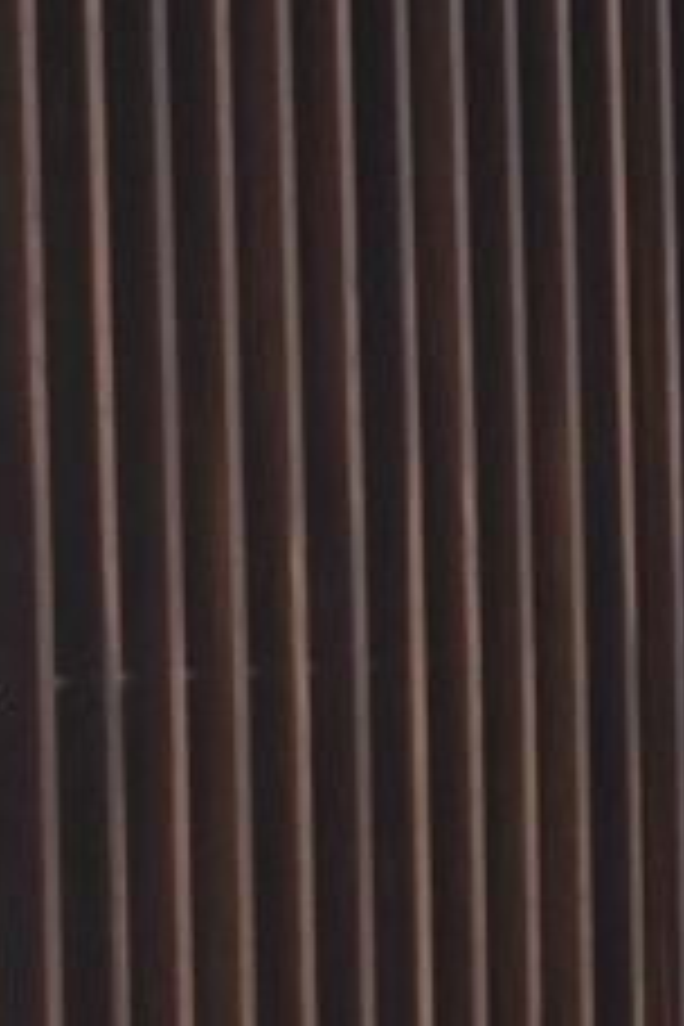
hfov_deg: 9.9
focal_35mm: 131
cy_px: 608
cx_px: 1278
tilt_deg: -0.3
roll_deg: -0.6
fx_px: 3733
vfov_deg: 15.6
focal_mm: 3.99
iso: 20
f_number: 1.8
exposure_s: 1/1053
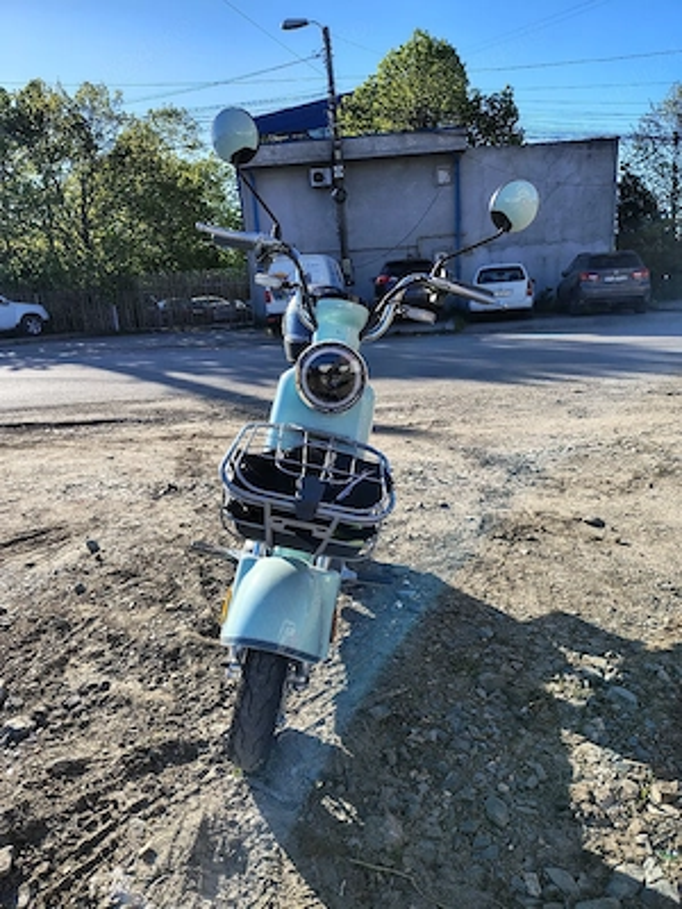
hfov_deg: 56.8
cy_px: 454
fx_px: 630
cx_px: 341
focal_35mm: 24
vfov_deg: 71.6
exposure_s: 1/833
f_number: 1.8
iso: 100
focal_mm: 5.56
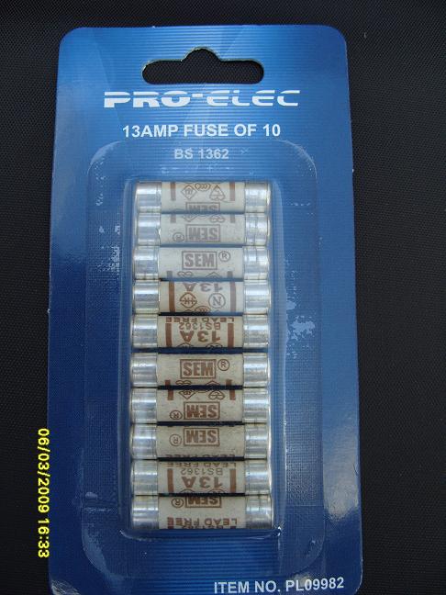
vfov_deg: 52.6
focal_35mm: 35
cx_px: 223
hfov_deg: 40.7
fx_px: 601
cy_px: 298
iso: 80
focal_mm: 7.8
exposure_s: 1/90
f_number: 3.1
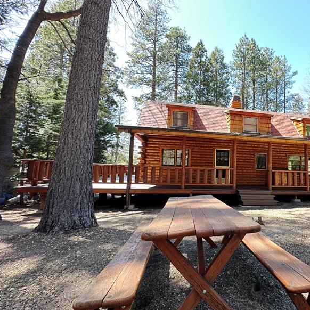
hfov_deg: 80.9
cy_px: 156
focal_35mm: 17
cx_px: 209
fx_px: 172
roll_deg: -2.2
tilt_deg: +4.5
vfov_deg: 84.0
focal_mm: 2.22
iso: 50
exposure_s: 1/99
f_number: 2.2
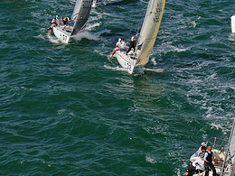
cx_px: 210
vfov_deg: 13.8
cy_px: 90
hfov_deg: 18.1
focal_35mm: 107
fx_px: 726
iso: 100
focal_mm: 8.6
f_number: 3.8
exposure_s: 1/1250
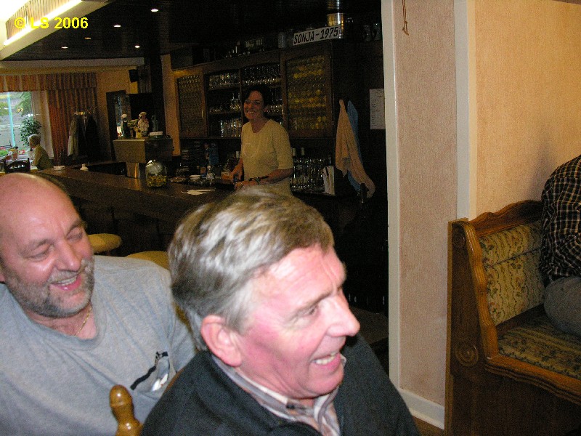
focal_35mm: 35
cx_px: 290
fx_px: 587
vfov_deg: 40.7
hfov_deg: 52.6
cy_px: 218
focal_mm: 8.9
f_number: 2.8
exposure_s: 1/60.1
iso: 400
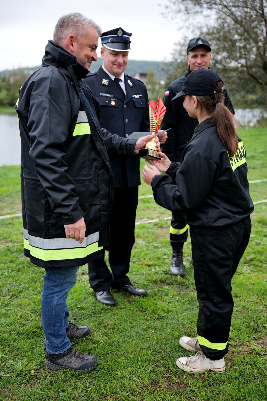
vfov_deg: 46.4
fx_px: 467
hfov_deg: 31.9
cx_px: 134
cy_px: 200
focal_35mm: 42
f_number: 2.8
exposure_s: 1/60
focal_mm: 42
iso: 250
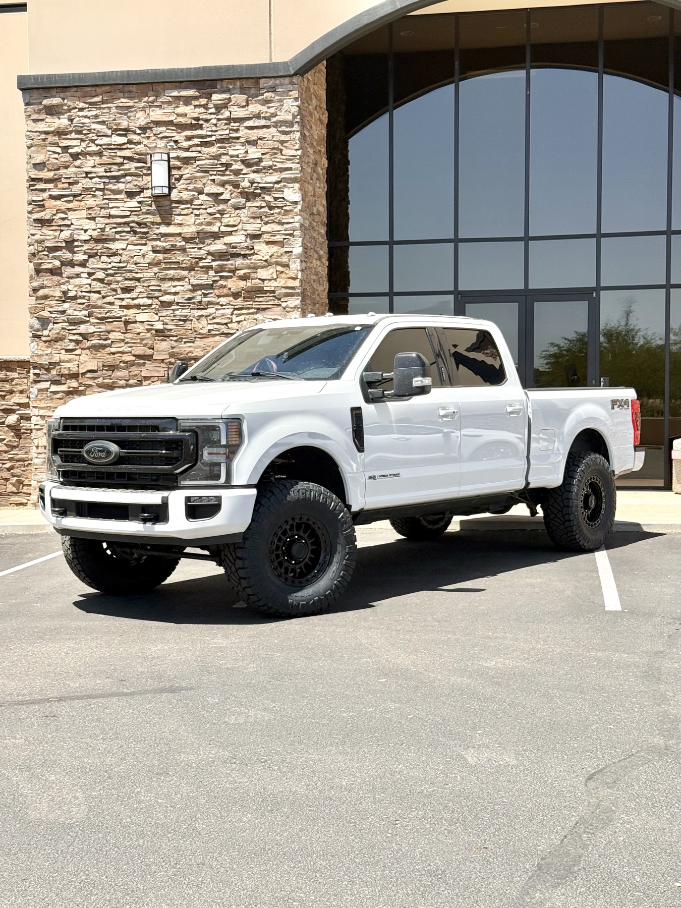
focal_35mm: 48
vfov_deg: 39.7
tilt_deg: -1.9
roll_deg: +0.7
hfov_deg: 30.3
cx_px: 340
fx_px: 1259
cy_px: 454
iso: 80
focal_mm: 6.76
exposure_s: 1/3534
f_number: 1.78
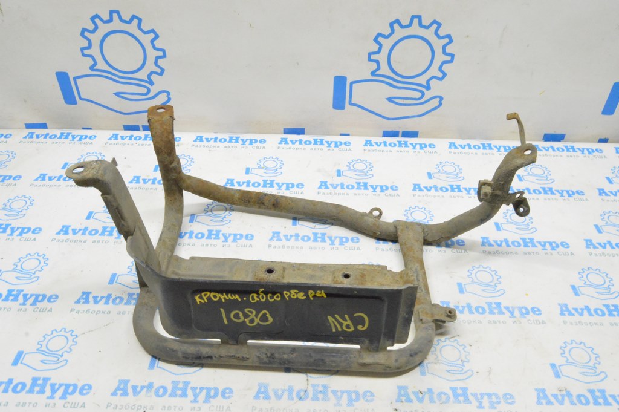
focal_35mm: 30
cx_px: 310
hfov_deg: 62.0
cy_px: 206
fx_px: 515
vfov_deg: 43.5
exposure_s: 1/15
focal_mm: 20
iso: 6400
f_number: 20
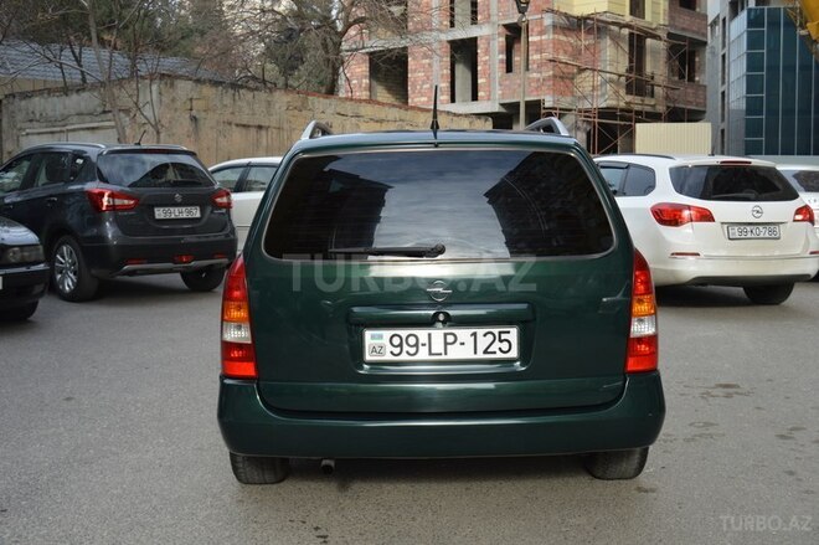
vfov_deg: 31.8
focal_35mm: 42
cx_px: 410
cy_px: 272
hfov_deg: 46.4
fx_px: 955
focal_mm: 28
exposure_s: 1/125
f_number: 5.6
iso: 110
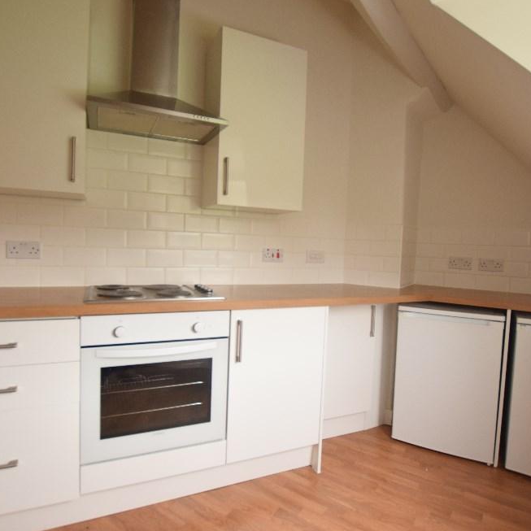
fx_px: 347
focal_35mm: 20
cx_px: 266
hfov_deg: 74.8
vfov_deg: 74.8
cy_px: 262
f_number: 3.5
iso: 800
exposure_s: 1/40
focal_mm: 10
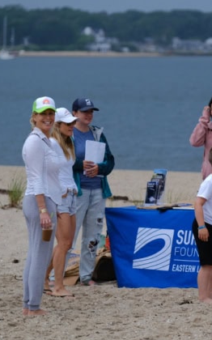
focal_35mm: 336
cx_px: 210
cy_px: 162
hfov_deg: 3.9
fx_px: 3110
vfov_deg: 6.3
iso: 80
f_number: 2.8
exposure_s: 1/350
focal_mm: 115
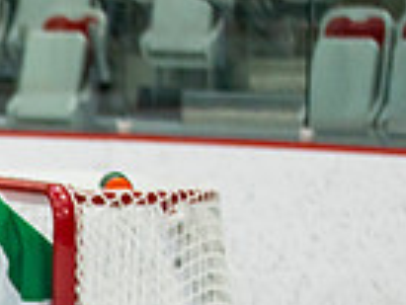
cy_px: 559
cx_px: -642
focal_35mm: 523
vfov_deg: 2.8
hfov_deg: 3.7
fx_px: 6139
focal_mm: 88
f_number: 2.8
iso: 640
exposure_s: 1/640
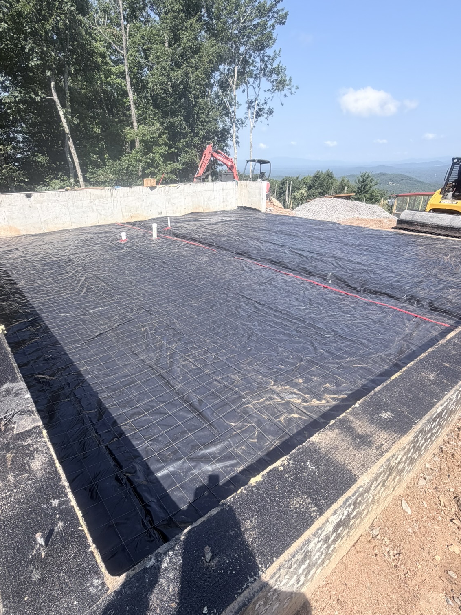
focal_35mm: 19
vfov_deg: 84.5
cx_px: 219
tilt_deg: -27.7
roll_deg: +0.4
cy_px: 331
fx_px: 337
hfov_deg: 68.6
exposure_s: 1/770
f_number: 2.2
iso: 40
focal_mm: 2.22
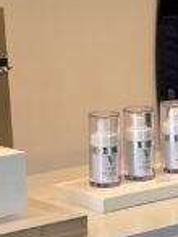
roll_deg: +0.2
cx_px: 183
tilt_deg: -10.4
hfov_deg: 8.8
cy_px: 146
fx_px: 1148
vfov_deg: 11.7
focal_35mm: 168
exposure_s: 1/338
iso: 80
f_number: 1.78
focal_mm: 6.76
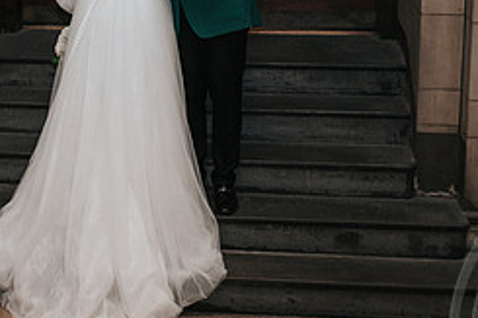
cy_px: 43
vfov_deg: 14.7
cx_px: 85
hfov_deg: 21.8
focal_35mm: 92
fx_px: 1221
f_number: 3.2
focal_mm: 35
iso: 800
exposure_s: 1/200
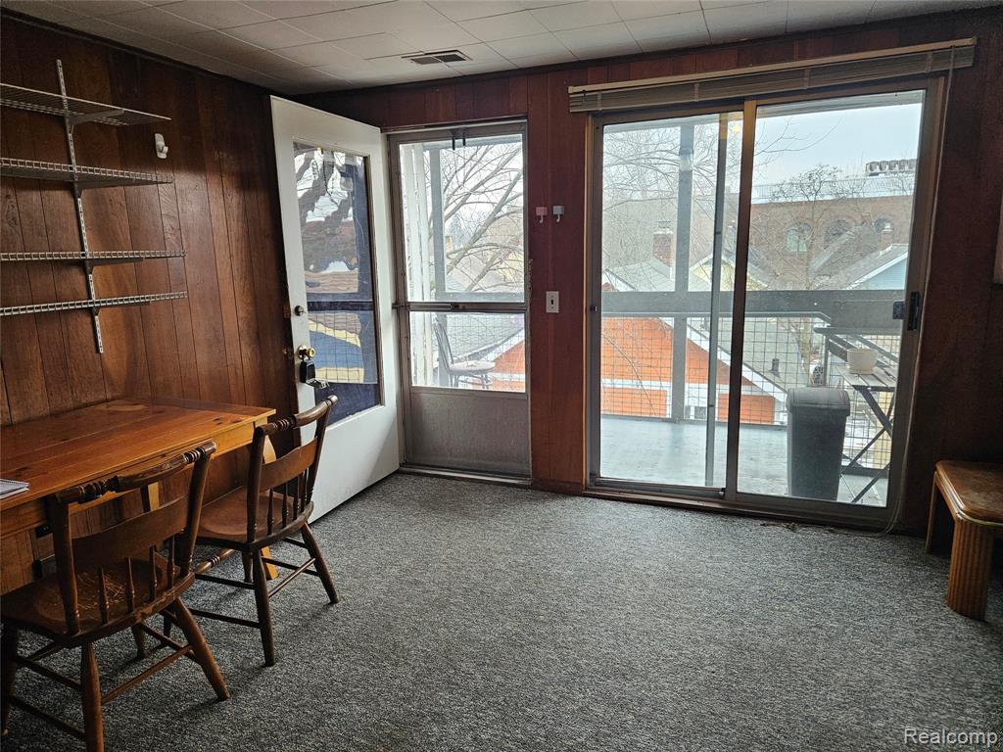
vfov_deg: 58.9
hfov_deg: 73.9
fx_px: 666
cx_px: 502
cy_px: 376
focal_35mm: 23
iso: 100
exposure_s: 1/120
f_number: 1.8
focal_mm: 5.4
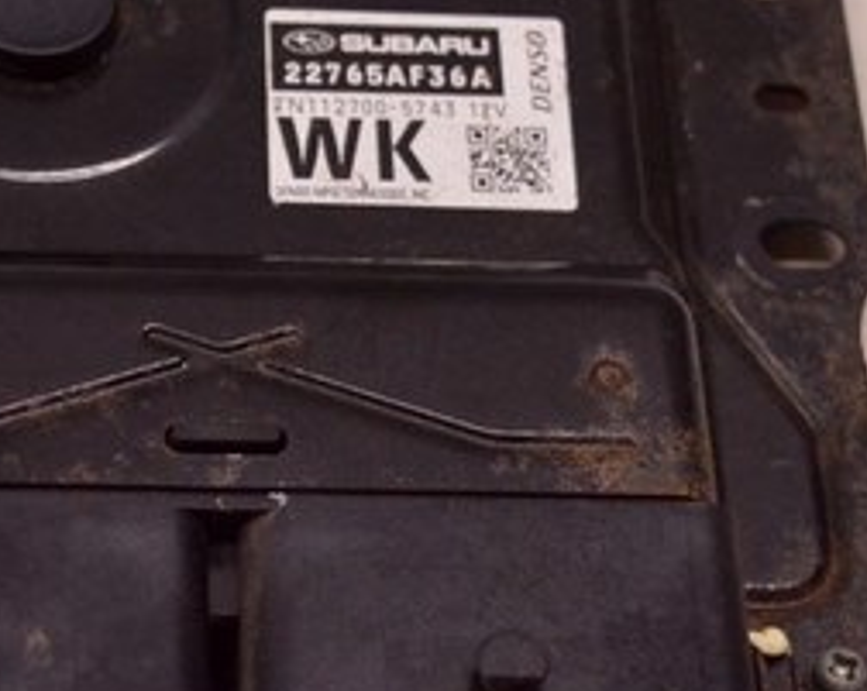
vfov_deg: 12.2
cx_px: 165
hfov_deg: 15.2
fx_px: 3229
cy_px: 480
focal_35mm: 126
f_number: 4
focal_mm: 22
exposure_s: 1/400
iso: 1600
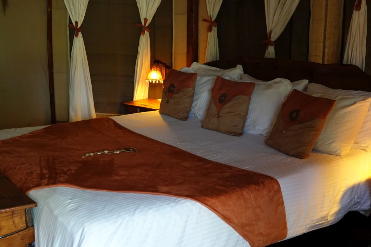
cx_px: 204
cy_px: 127
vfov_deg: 30.5
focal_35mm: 44
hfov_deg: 44.5
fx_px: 453
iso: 800
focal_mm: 12.96
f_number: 3.2
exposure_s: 1/25
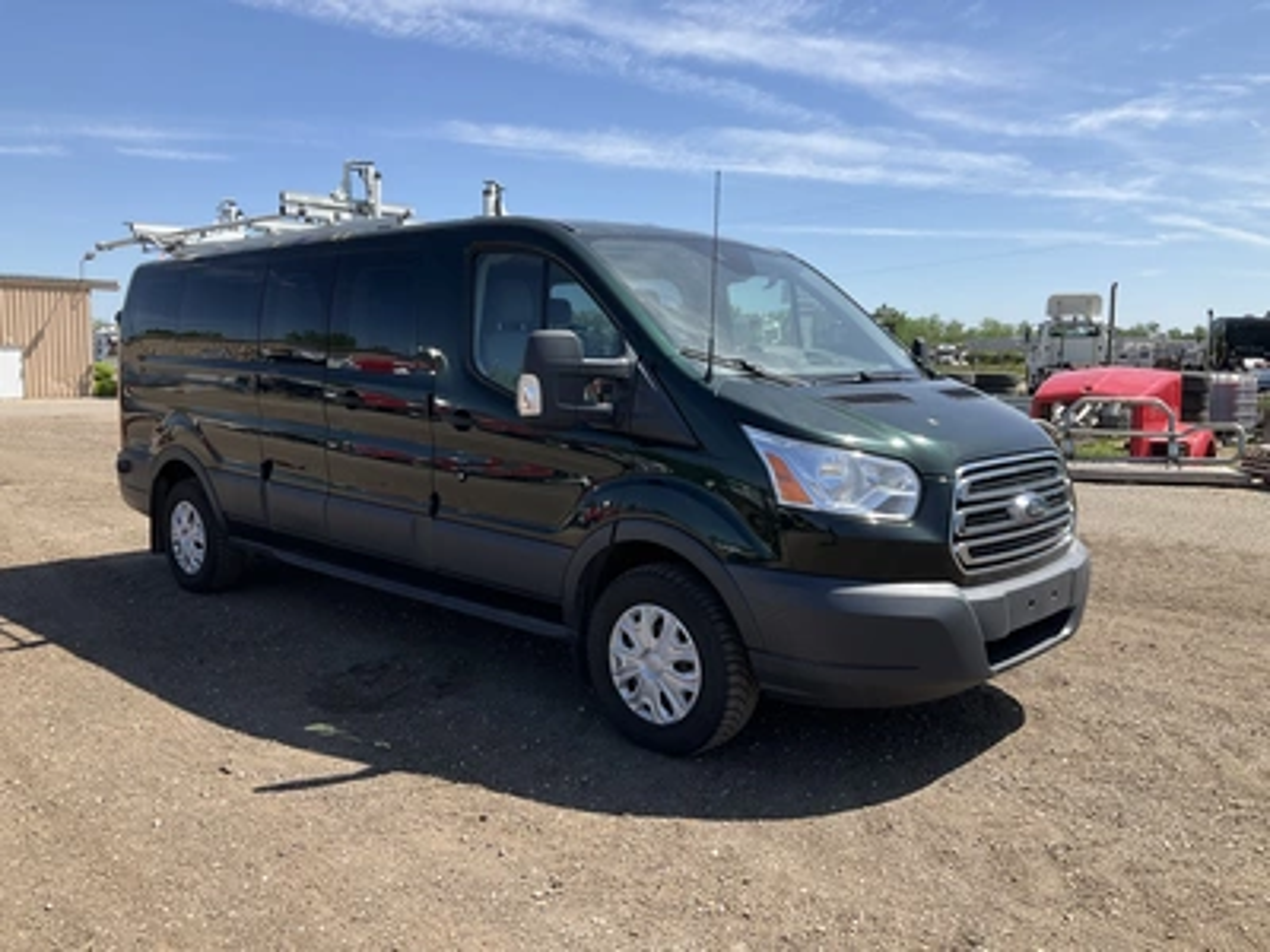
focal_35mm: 29
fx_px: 1064
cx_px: 635
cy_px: 476
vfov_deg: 48.2
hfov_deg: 61.7
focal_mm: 3
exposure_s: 1/1412
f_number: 1.8
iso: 25
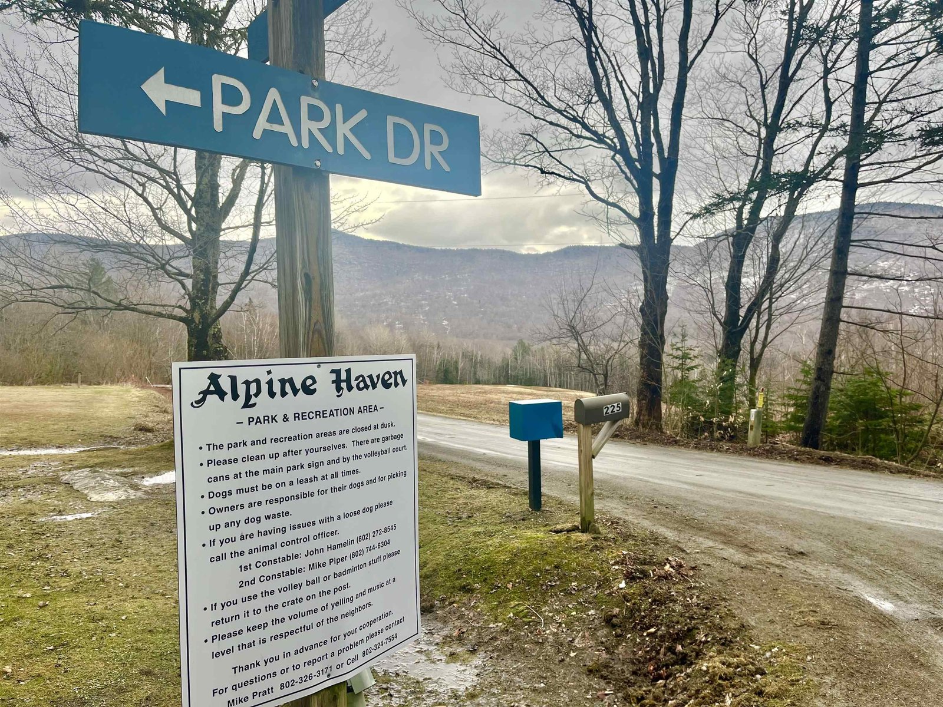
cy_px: 354
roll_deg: -0.4
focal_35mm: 26
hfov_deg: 67.3
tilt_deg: -0.3
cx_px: 472
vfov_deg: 53.1
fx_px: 708
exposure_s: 1/407
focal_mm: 5.1
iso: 50
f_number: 1.6
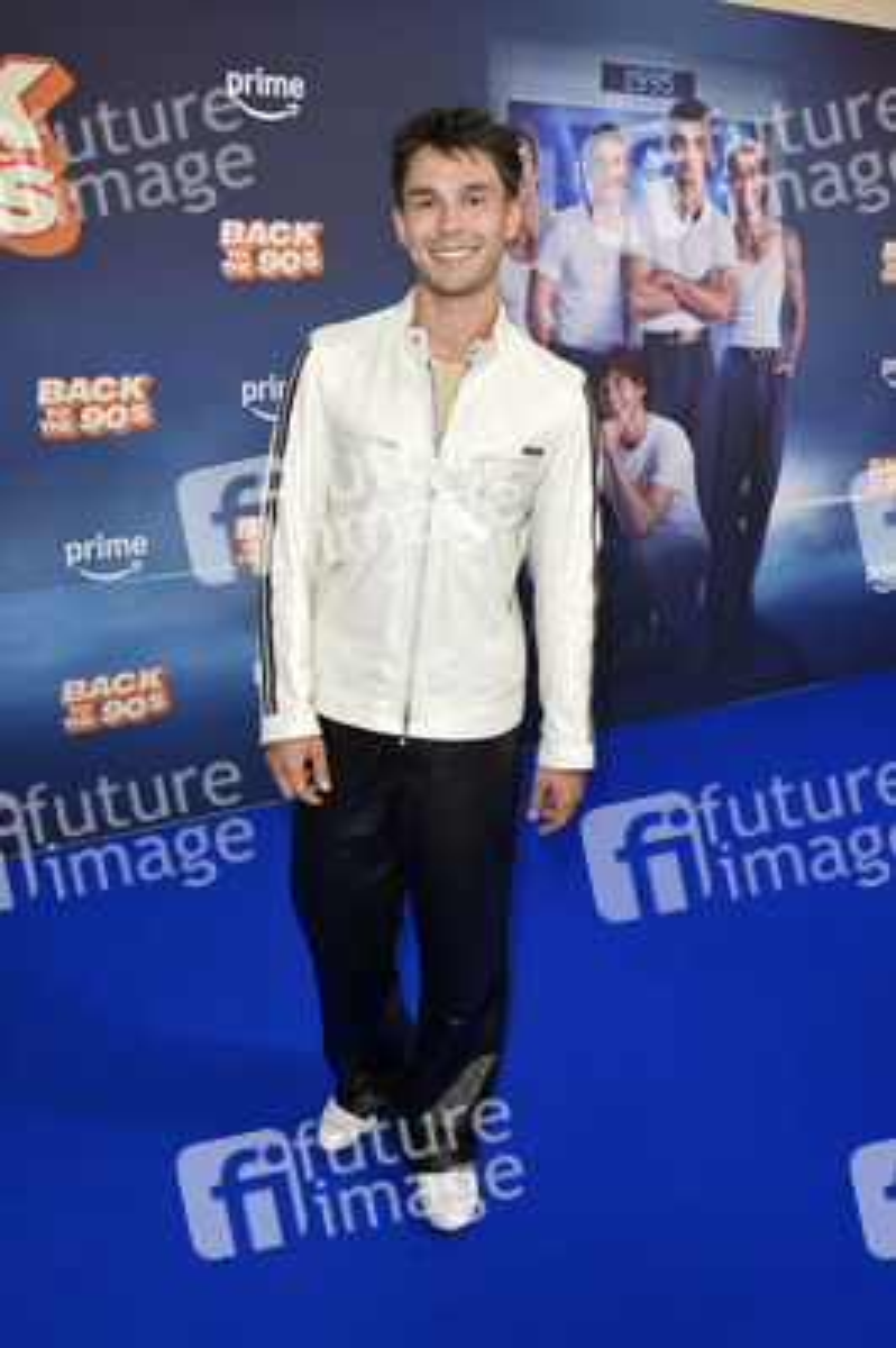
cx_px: 448
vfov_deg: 63.7
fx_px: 1084
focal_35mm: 29
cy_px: 674
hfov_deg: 44.9
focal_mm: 29
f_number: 6.3
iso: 800
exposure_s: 1/200
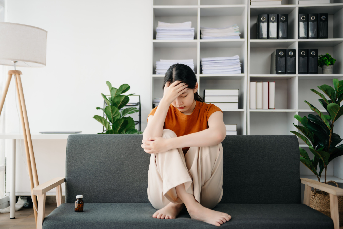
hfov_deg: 43.6
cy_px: 114
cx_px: 172
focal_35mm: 45
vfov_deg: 29.9
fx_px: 429
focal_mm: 45
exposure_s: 1/200
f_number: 2.8
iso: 160
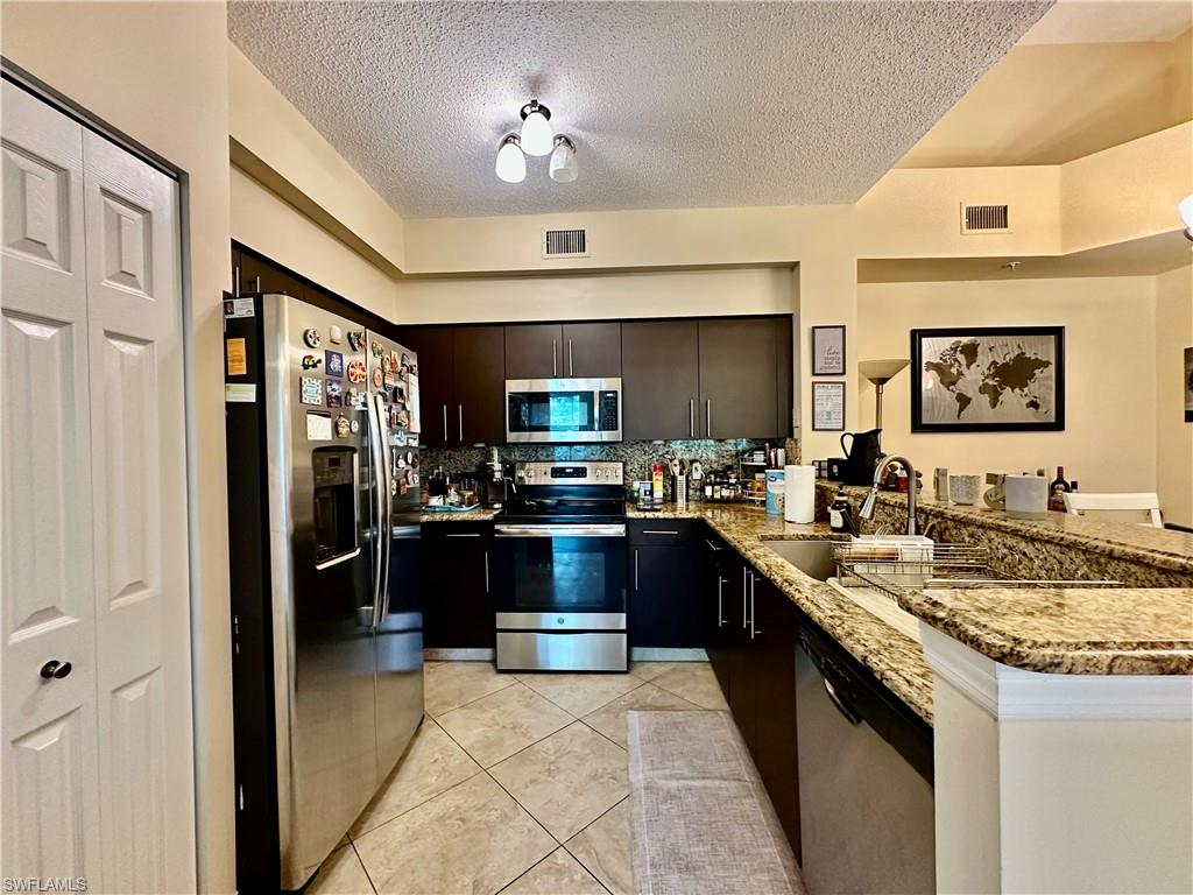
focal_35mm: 14
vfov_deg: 85.7
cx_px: 596
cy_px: 448
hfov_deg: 102.1
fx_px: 482
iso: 400
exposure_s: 1/60
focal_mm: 2.22
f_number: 2.2
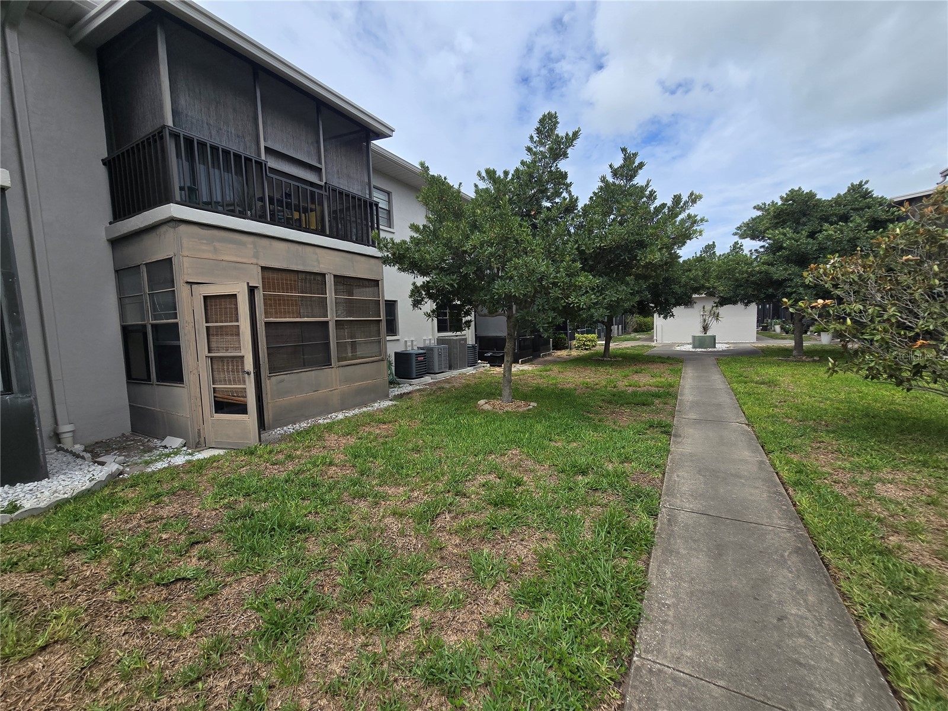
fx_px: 356
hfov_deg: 106.2
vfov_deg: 89.9
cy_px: 356
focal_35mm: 13
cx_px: 474
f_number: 2.2
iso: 50
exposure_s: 1/2314
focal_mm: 2.2
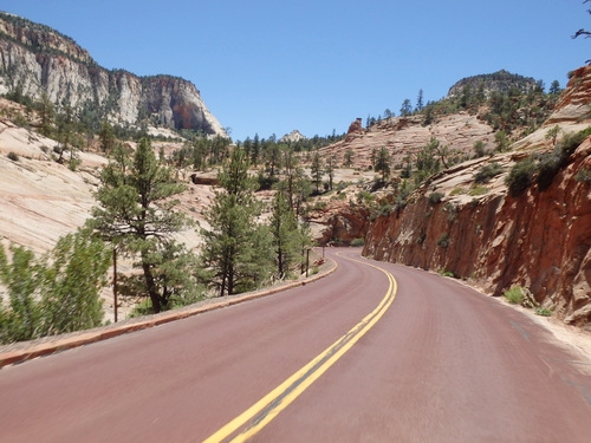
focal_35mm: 34
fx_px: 580
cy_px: 222
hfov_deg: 54.0
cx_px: 296
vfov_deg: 41.8
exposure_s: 1/80
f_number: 13
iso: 125
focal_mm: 6.1
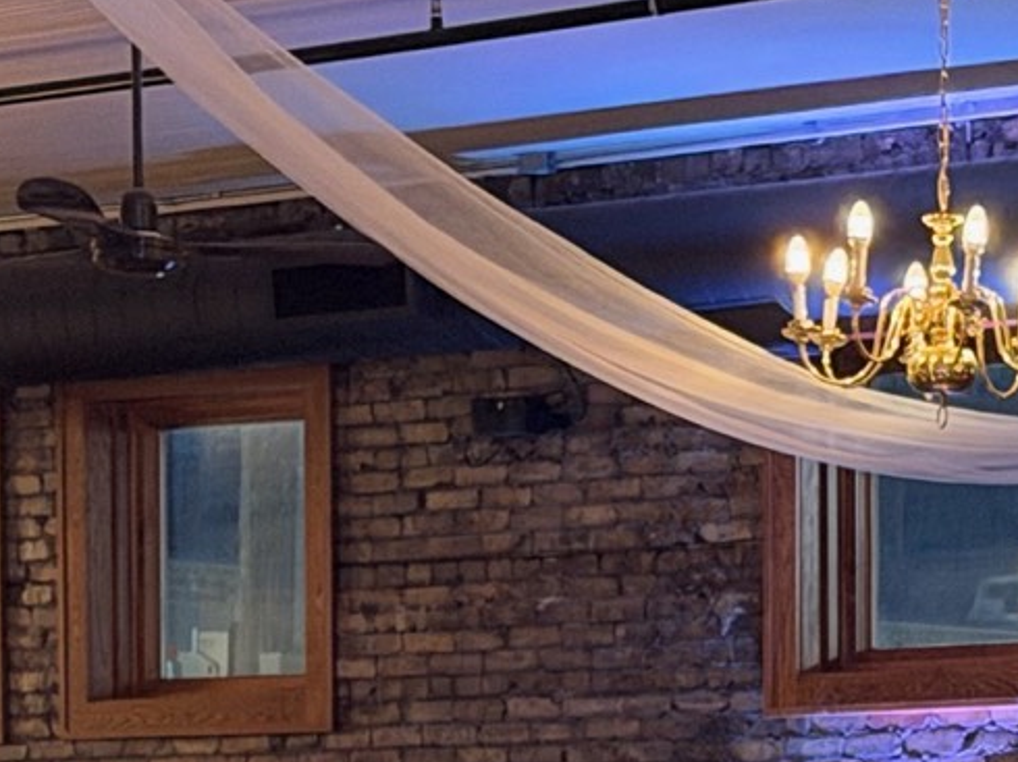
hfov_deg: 10.1
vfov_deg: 7.4
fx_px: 5761
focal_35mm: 196
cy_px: 1362
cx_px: 825
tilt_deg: -3.8
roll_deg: +0.0
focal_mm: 6.76
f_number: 1.78
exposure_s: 1/20
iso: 800
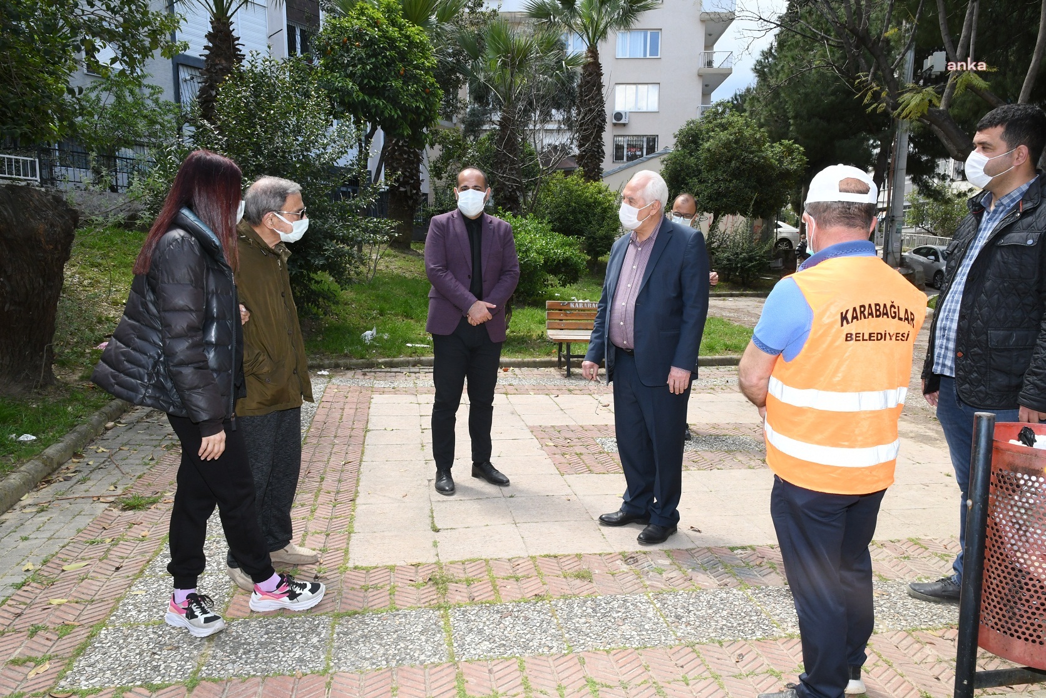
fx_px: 697
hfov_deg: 73.7
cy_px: 349
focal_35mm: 24
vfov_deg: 53.1
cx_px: 523
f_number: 14
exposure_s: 1/250
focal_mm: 16
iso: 1000
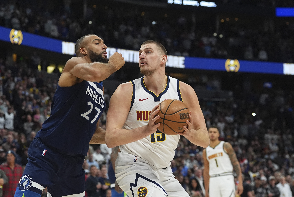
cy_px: 98
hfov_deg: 19.4
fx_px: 858
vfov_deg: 13.1
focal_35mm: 105
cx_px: 147
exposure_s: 1/2000
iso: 4000
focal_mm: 70
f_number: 3.2
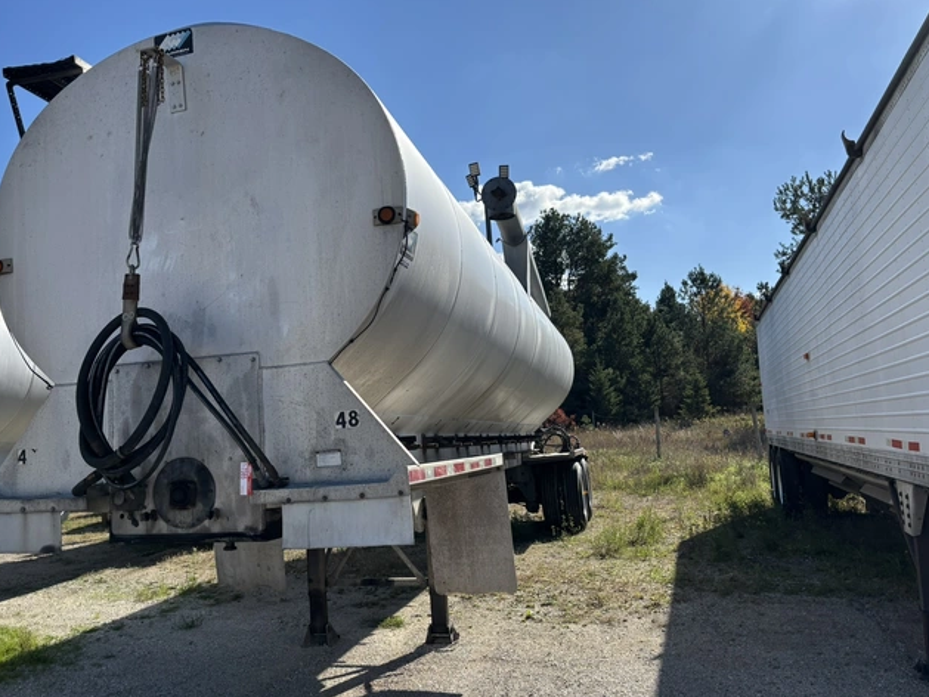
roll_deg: +3.2
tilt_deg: +6.6
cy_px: 340
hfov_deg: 57.9
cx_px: 378
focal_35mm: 31
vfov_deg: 45.5
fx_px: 832
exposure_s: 1/3413
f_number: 1.6
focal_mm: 5.96
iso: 50
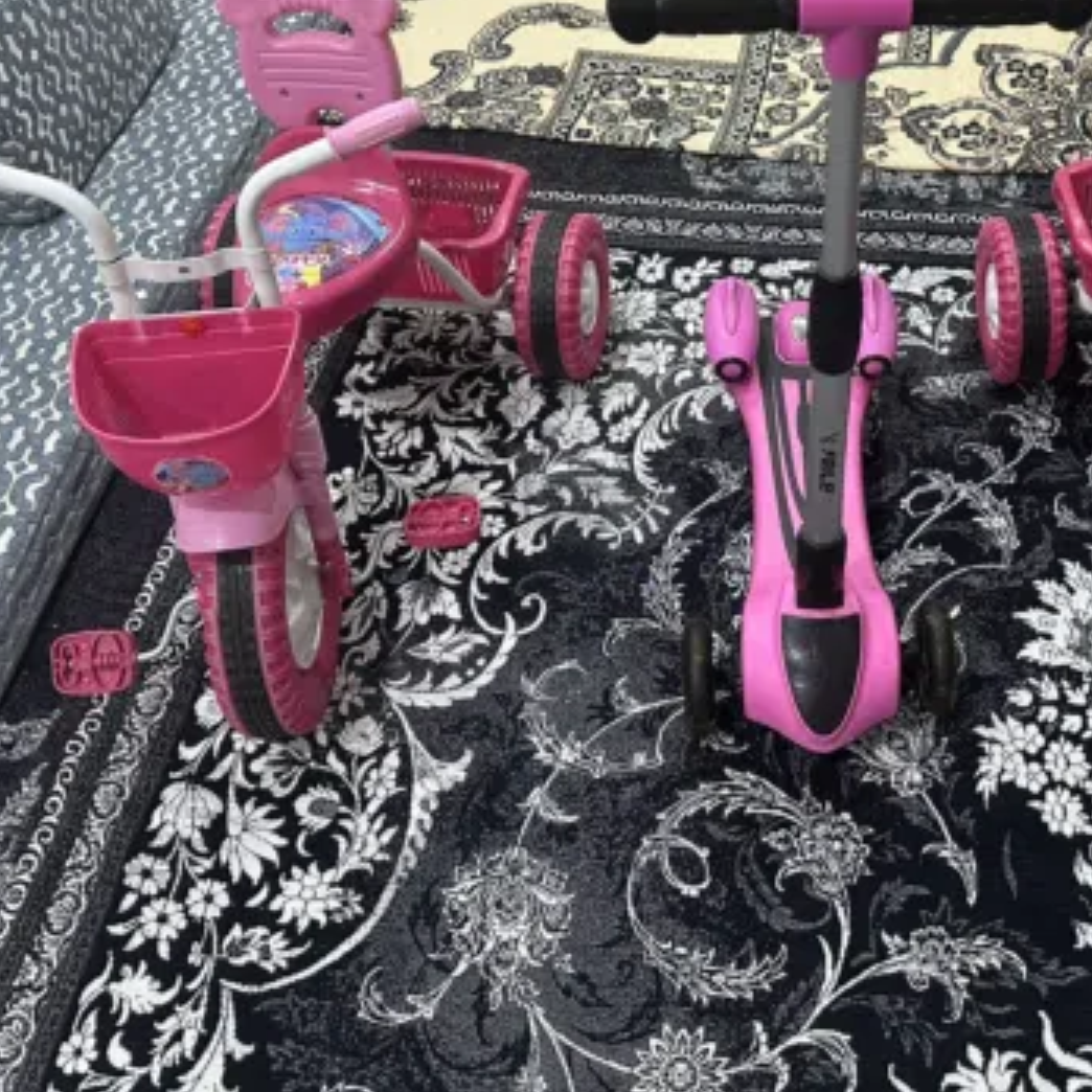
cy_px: 439
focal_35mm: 39
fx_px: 1392
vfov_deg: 42.6
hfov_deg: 41.9
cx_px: 781
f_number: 1.78
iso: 250
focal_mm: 6.86
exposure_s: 1/50
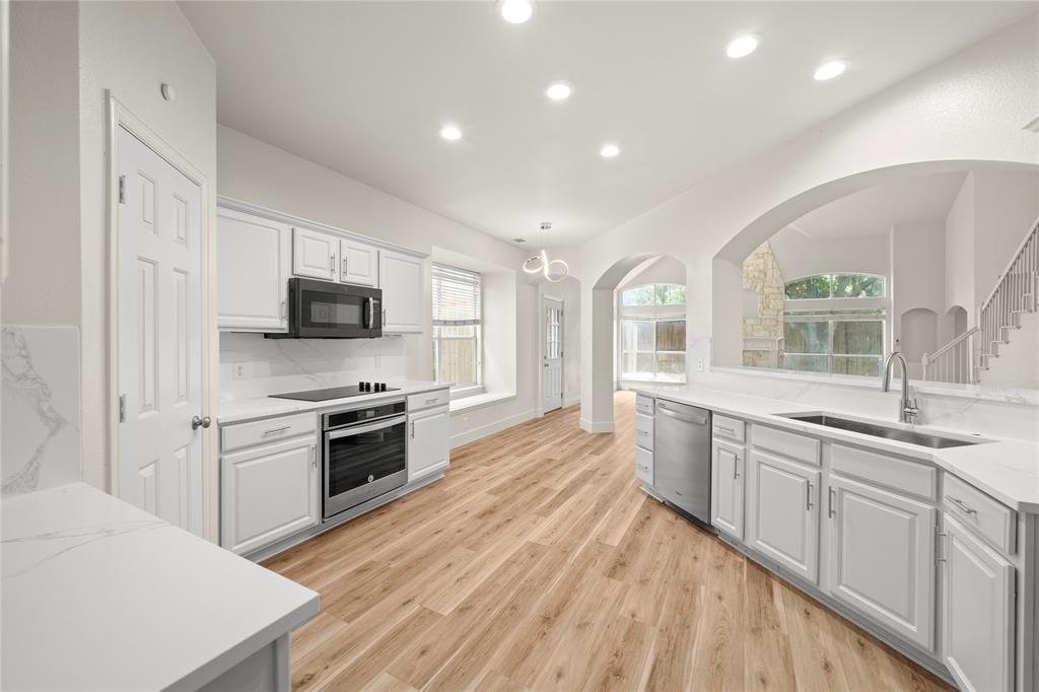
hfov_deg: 108.3
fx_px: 375
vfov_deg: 85.4
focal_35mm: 13
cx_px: 520
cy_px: 346
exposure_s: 1/1.25
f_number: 8
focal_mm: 13
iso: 250
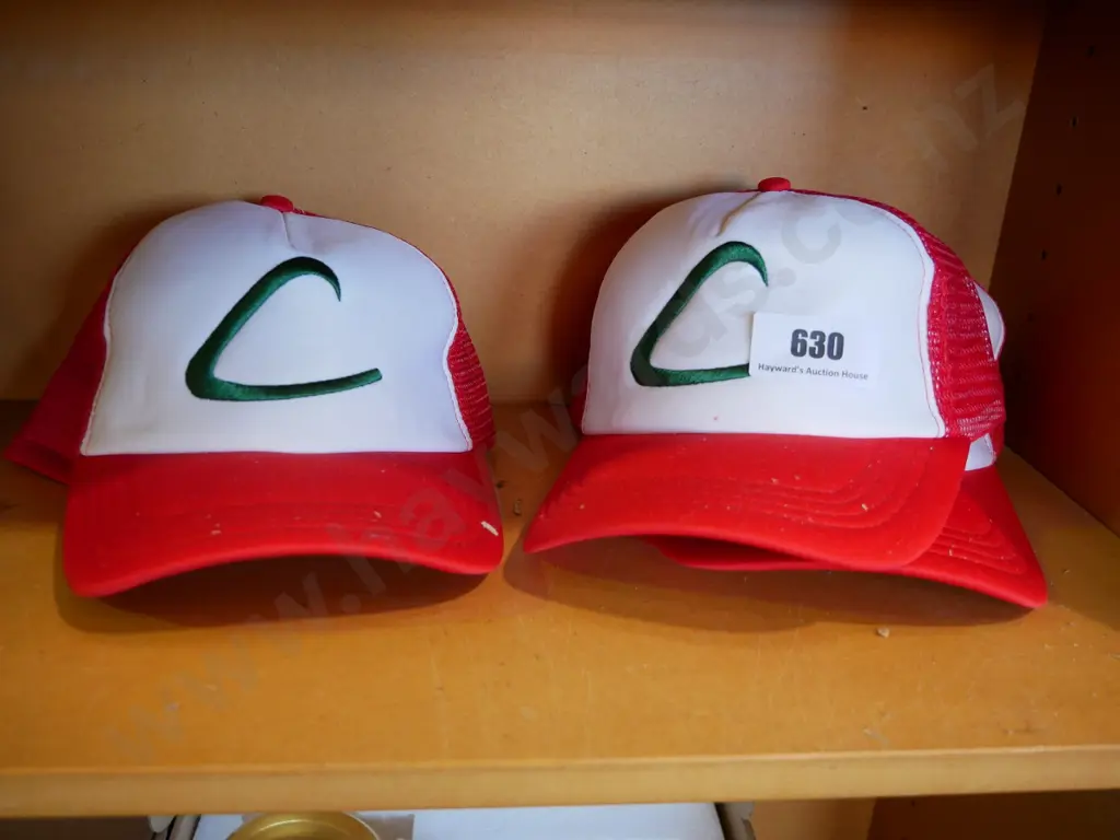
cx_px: 560
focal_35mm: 34
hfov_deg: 54.0
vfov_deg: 41.8
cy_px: 420
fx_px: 1100
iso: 800
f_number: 3.8
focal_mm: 17
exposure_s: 1/60
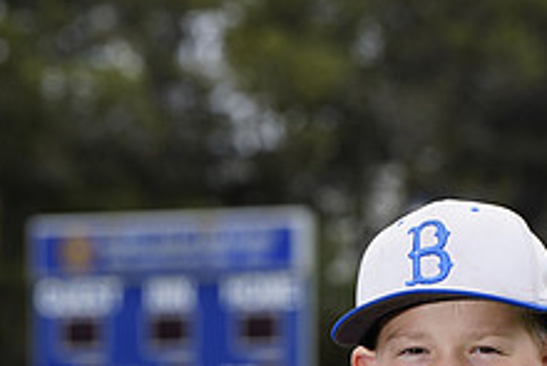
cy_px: 647
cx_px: 305
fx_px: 5762
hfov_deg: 5.4
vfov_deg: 3.6
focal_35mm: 379
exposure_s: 1/250
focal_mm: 144
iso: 100
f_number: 6.3
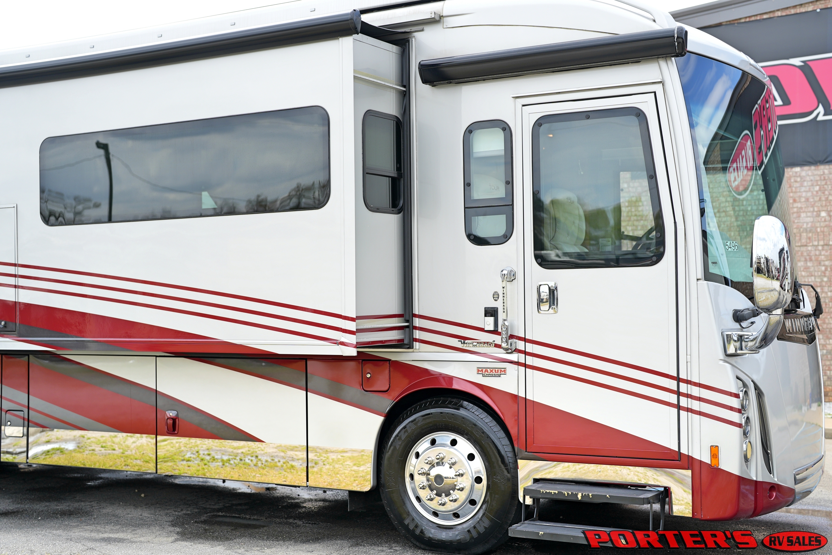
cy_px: 278
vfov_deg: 27.0
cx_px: 416
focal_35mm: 50
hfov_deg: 39.6
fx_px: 1155
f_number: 2.8
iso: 100
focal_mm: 50
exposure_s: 1/640
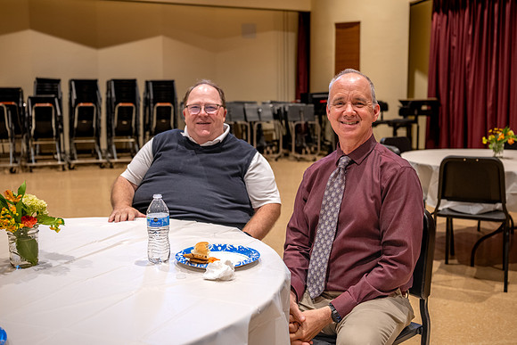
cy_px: 154
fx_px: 592
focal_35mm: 41
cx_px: 274
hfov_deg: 47.2
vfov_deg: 32.5
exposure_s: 1/100
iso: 1600
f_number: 3.2
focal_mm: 36
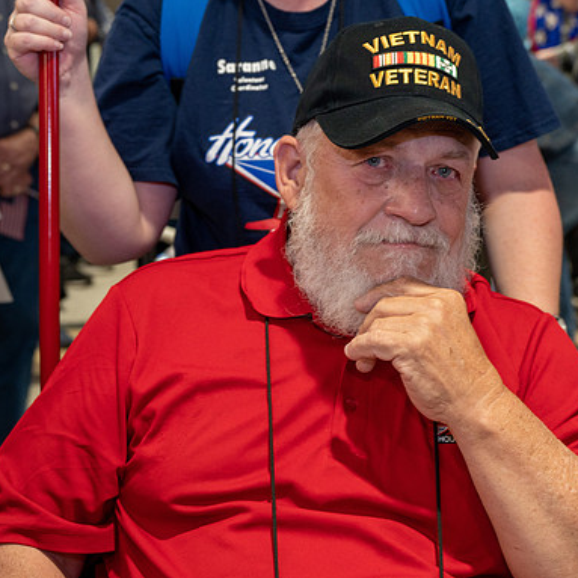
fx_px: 1360
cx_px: 323
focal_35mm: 72
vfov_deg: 24.0
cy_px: 288
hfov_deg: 24.0
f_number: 5.6
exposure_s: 1/40
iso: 1800
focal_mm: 56
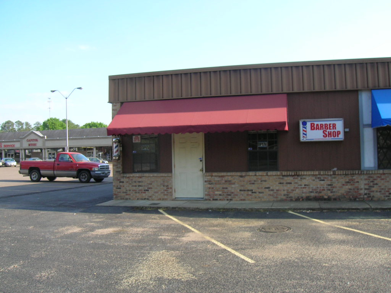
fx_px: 384
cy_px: 146
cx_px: 196
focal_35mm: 34
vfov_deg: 41.8
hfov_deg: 54.0
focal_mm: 5.7
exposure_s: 1/123
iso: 50
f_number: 4.9
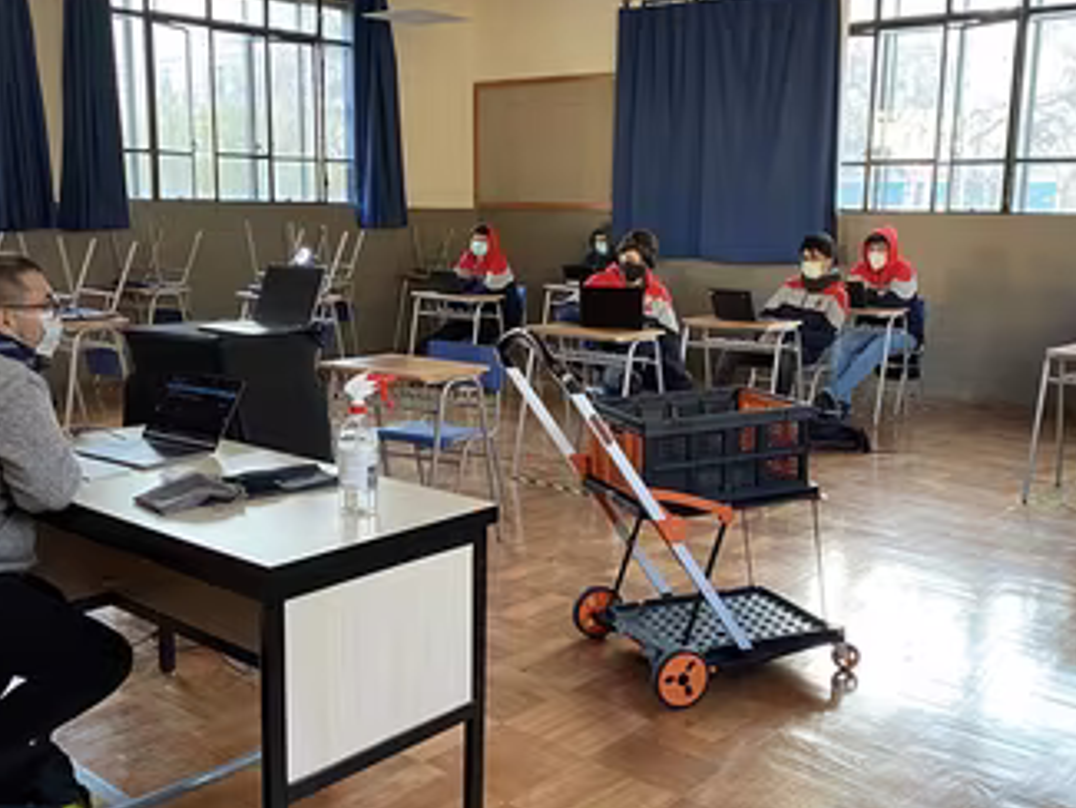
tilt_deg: -10.9
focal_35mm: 32
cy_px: 421
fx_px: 995
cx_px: 553
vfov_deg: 44.2
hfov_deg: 56.8
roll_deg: -1.2
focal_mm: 4.25
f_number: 1.8
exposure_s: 1/60
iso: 125
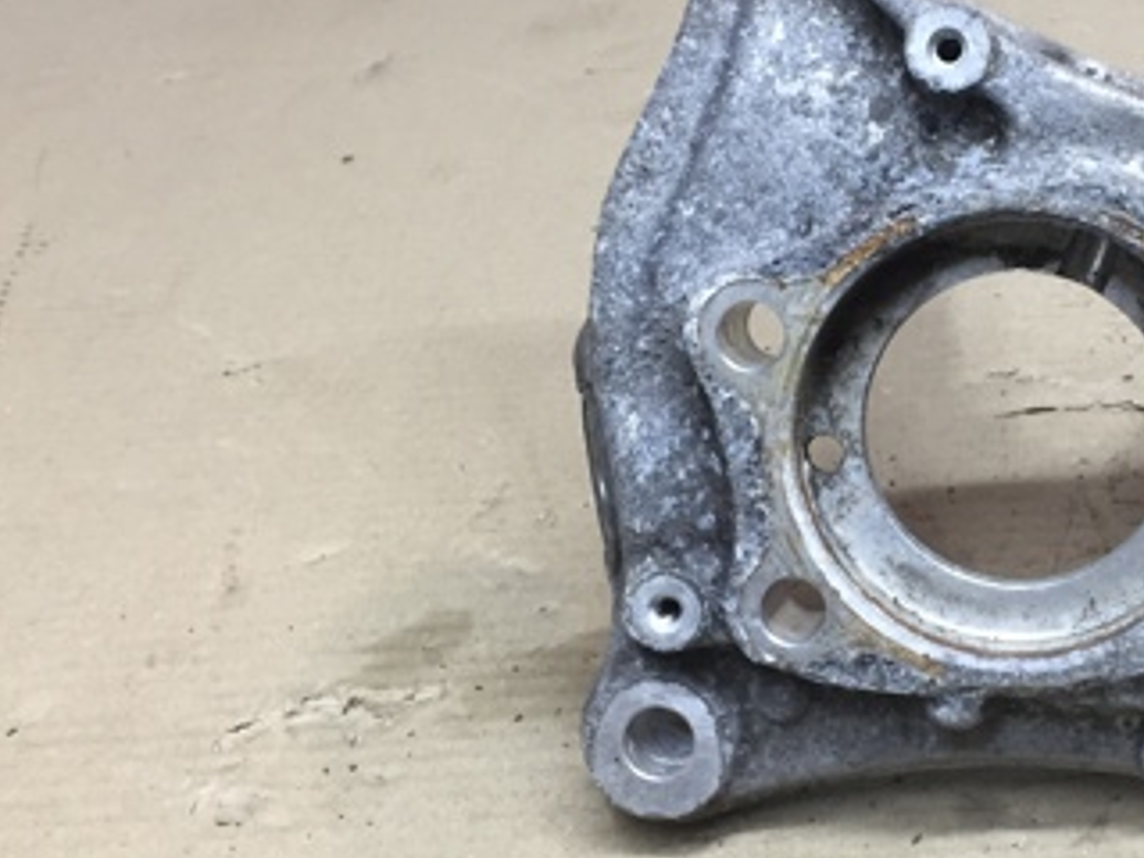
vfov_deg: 25.2
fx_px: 1917
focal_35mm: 58
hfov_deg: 31.8
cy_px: 422
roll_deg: +1.2
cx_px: 1012
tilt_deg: -33.9
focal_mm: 4.15
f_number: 2.2
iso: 64
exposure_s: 1/33
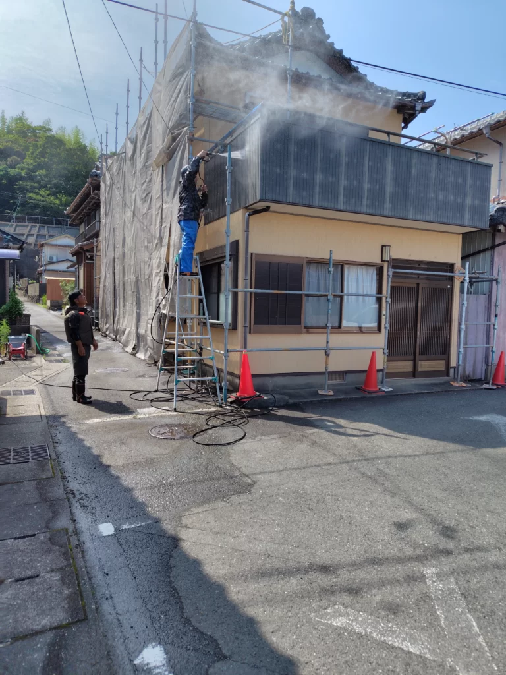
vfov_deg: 73.9
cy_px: 338
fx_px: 448
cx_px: 253
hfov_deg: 58.9
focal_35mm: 23
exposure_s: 1/883
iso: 50
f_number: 1.9
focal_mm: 5.6
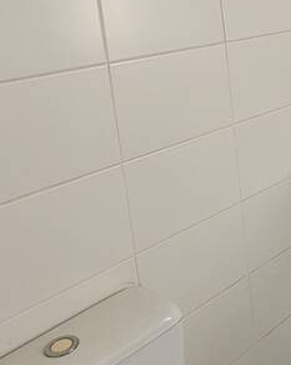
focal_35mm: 47
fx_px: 507
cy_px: 82
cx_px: 356
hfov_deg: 27.8
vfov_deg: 38.4
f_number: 2.2
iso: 100
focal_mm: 2.2
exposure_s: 1/60
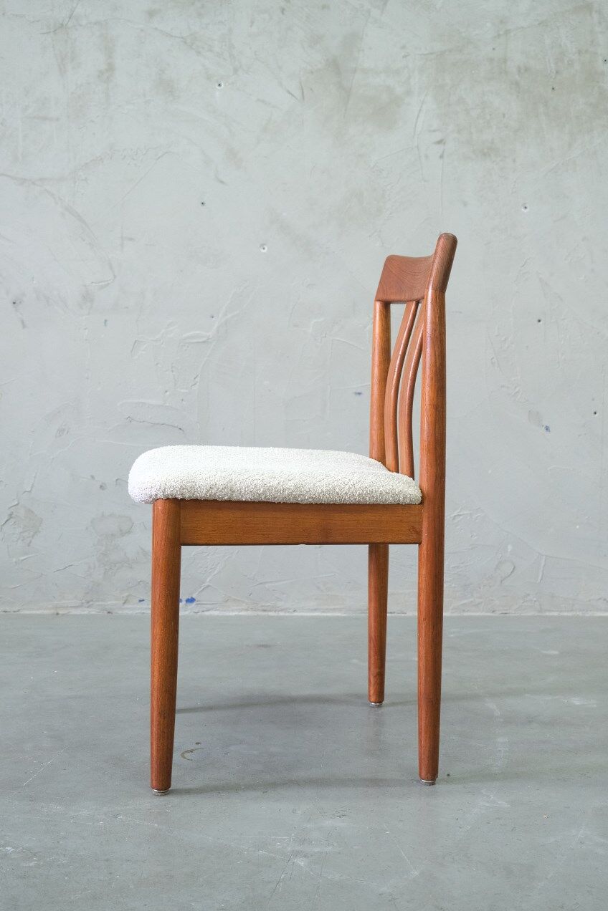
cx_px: 304
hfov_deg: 30.5
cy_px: 456
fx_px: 1115
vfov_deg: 44.5
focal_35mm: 44
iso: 2000
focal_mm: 29.2
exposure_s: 1/42
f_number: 4
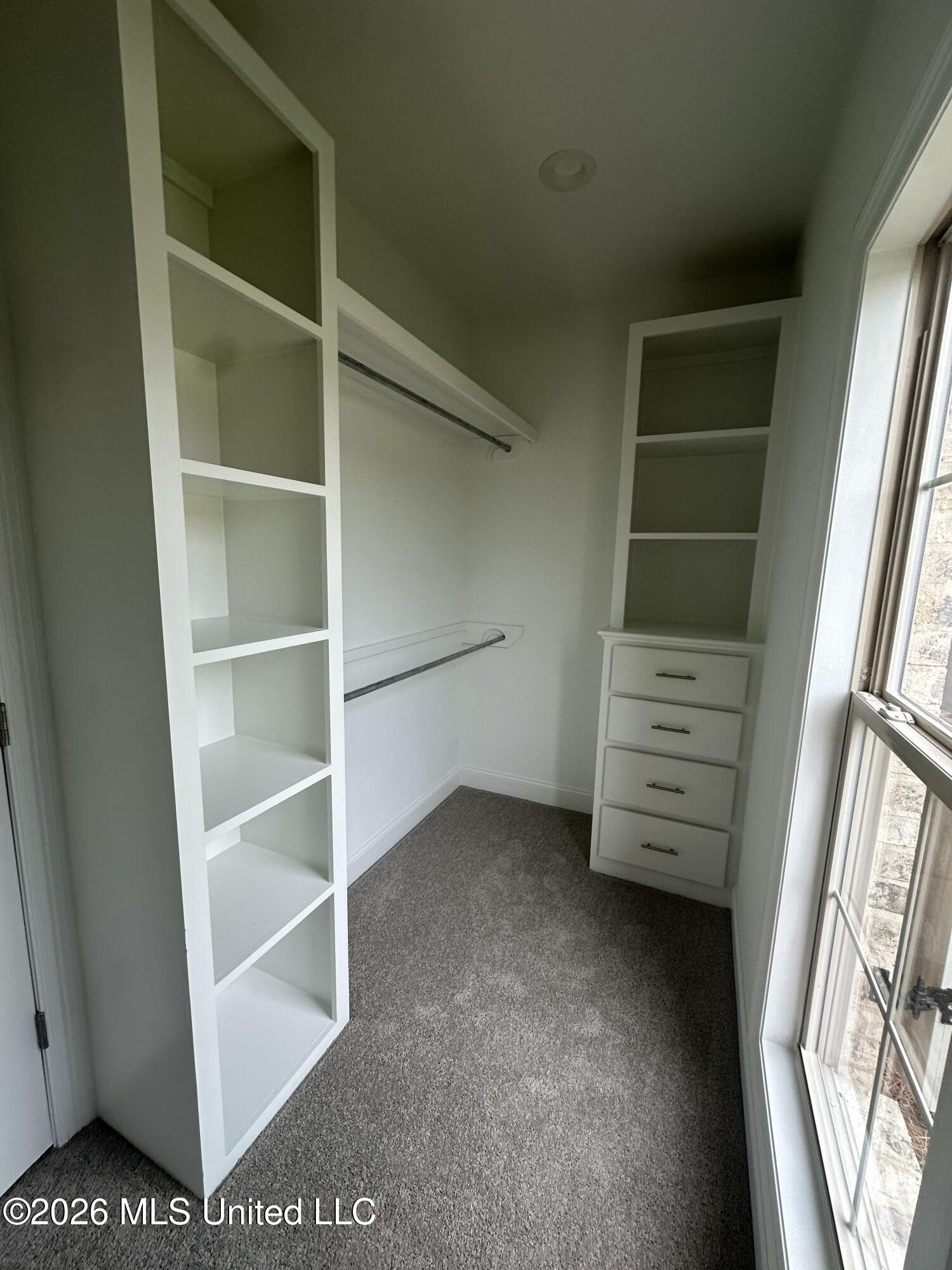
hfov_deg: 85.7
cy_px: 635
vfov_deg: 102.1
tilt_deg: -8.7
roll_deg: -0.6
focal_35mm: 14
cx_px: 476
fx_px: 513
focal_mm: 2.22
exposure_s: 1/99
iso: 100
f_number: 2.2
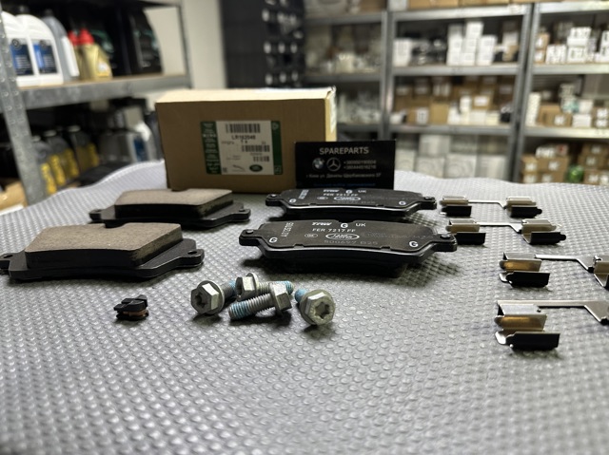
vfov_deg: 56.8
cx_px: 304
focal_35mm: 24
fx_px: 422
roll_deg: +1.3
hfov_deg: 71.6
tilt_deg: -21.3
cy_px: 228
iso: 250
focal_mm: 6.86
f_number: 1.78
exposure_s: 1/72
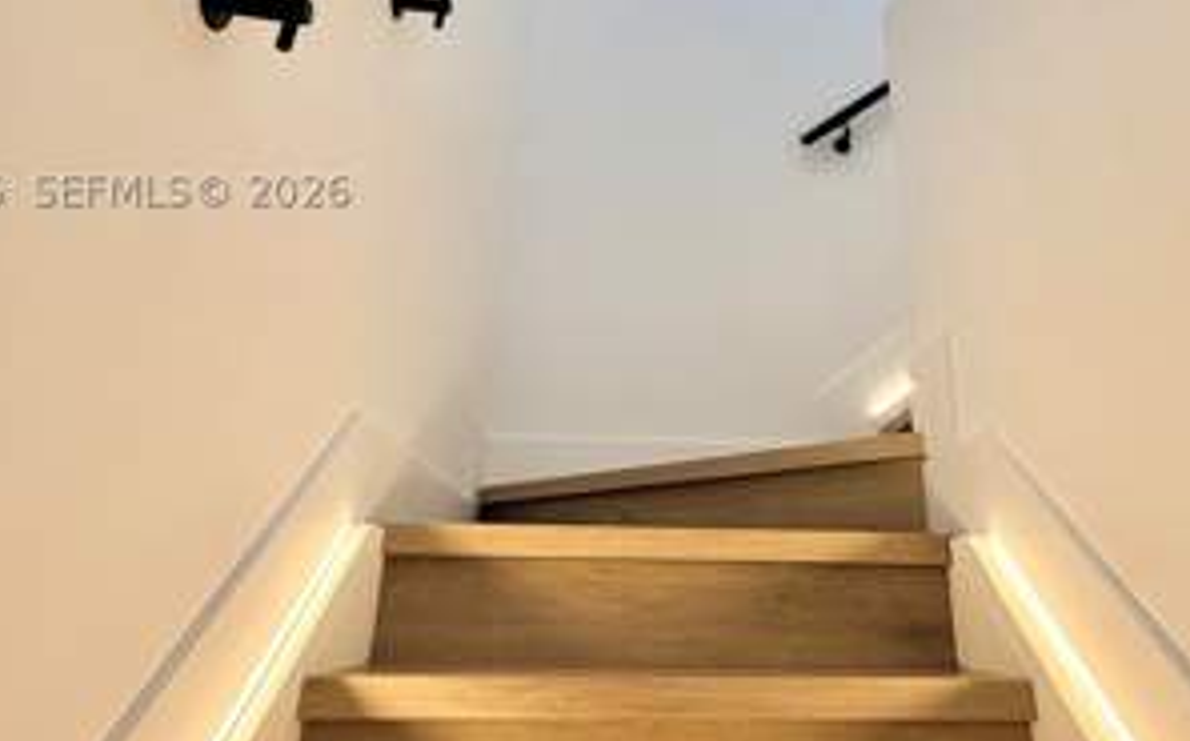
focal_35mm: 24
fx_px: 778
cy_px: 190
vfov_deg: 49.1
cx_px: 717
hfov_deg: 74.0
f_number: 2.2
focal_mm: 2.22
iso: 100
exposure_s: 1/120
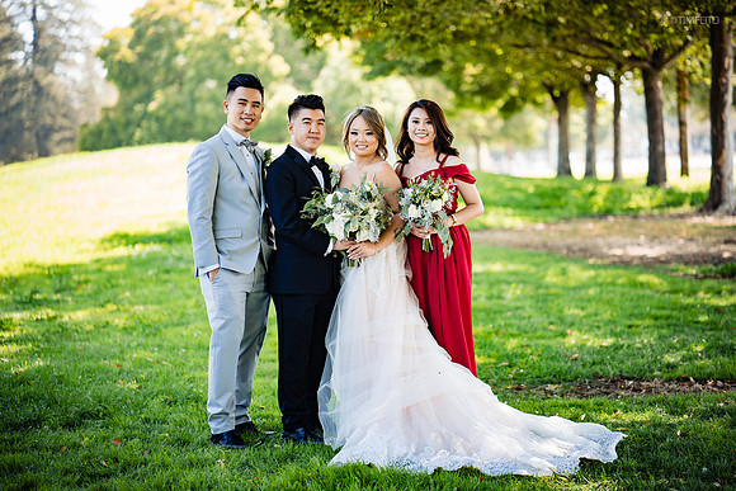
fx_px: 1738
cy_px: 246
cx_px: 368
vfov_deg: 16.1
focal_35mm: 85
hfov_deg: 23.9
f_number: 1.8
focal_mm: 85
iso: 100
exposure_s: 1/200
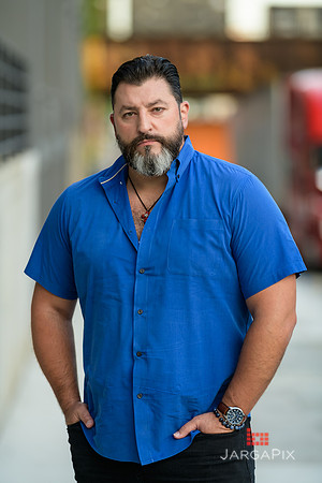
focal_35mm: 135
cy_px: 242
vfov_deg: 15.2
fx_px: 1811
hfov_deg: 10.2
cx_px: 161
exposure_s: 1/250
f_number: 2
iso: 200
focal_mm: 135
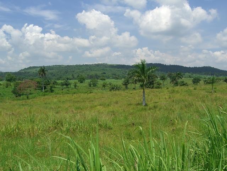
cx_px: 114
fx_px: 249
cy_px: 86
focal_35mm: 38
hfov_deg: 49.0
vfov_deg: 37.7
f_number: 4
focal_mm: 7.9
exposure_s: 1/1000
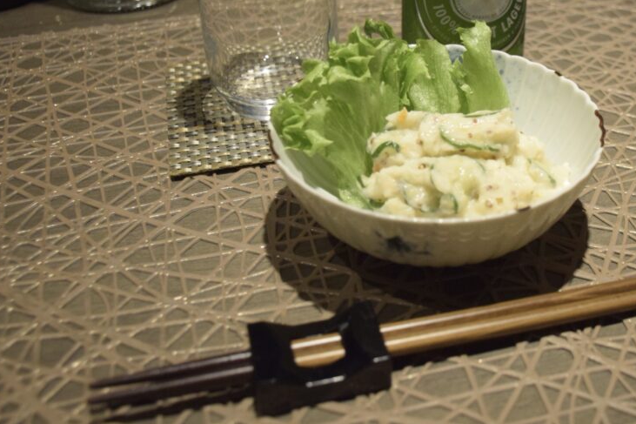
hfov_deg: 45.5
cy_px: 129
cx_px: 435
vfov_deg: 31.5
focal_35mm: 42
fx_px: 742
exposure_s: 1/160
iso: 1600
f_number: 3.5
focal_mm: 20
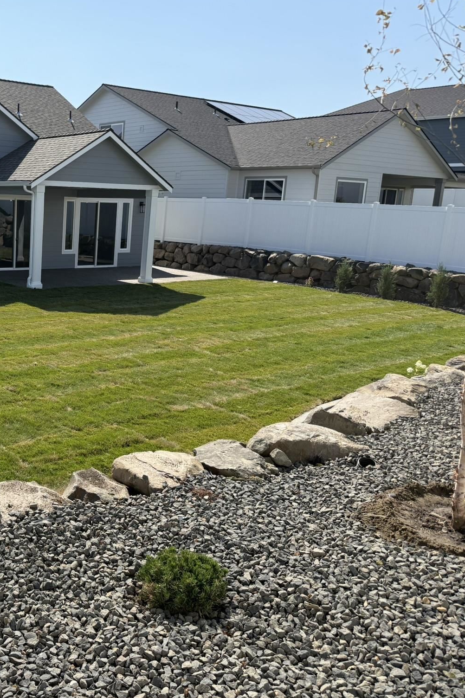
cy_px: 344
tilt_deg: -11.6
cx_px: 27
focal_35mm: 34
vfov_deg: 55.8
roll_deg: -2.3
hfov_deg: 36.0
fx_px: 659
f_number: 1.78
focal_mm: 6.76
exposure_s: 1/4975
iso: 125
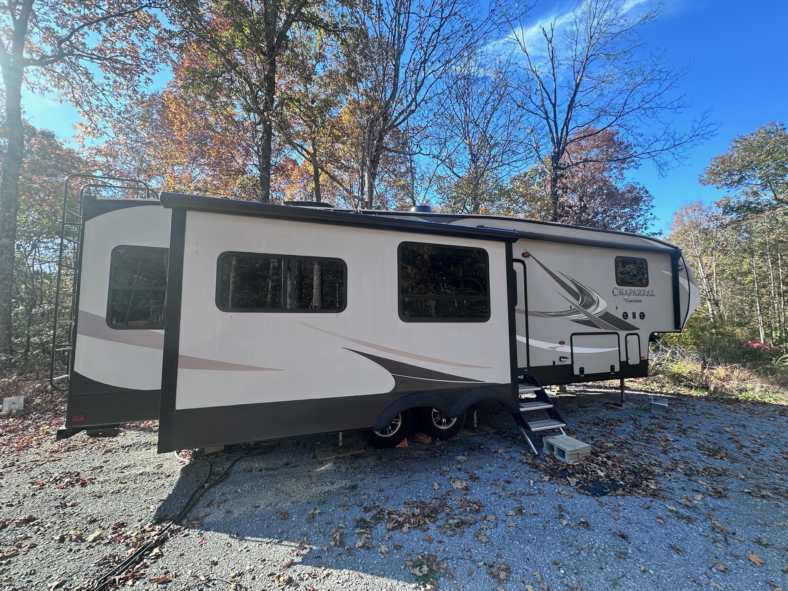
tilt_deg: +4.0
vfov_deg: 85.7
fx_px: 319
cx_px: 394
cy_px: 296
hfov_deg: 102.1
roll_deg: +0.2
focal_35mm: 14
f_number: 2.2
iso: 40
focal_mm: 2.22
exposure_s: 1/280
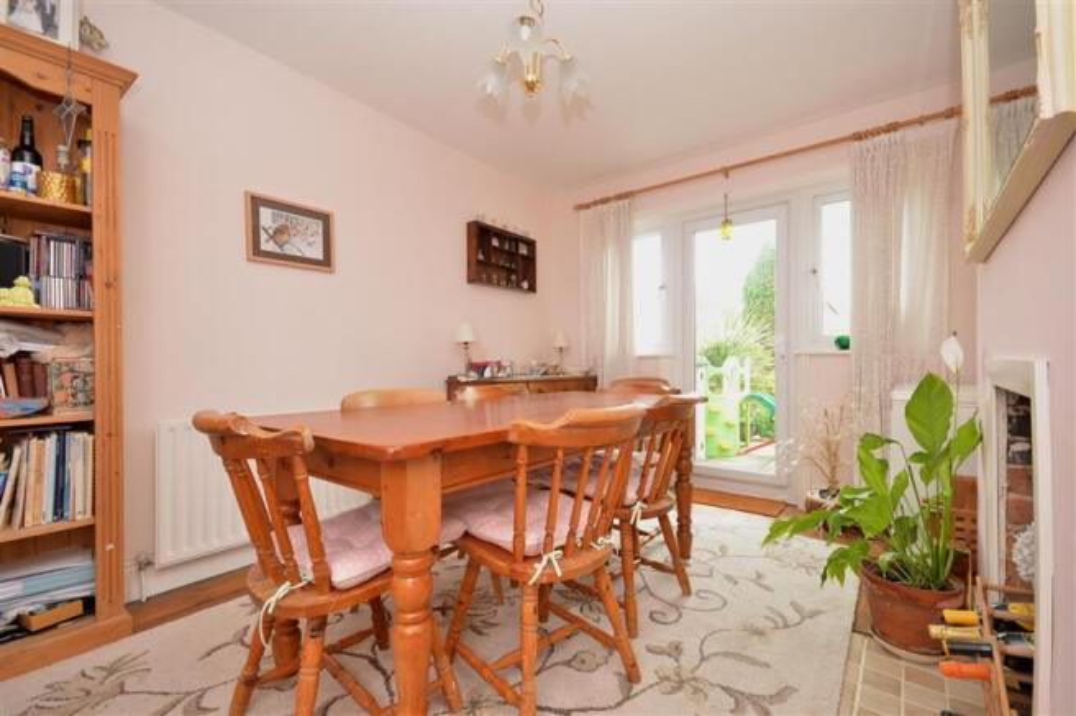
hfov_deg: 100.4
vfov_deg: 77.3
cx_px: 538
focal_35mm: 15
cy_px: 358
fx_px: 448
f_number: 7.1
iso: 500
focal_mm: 10
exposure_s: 1/15
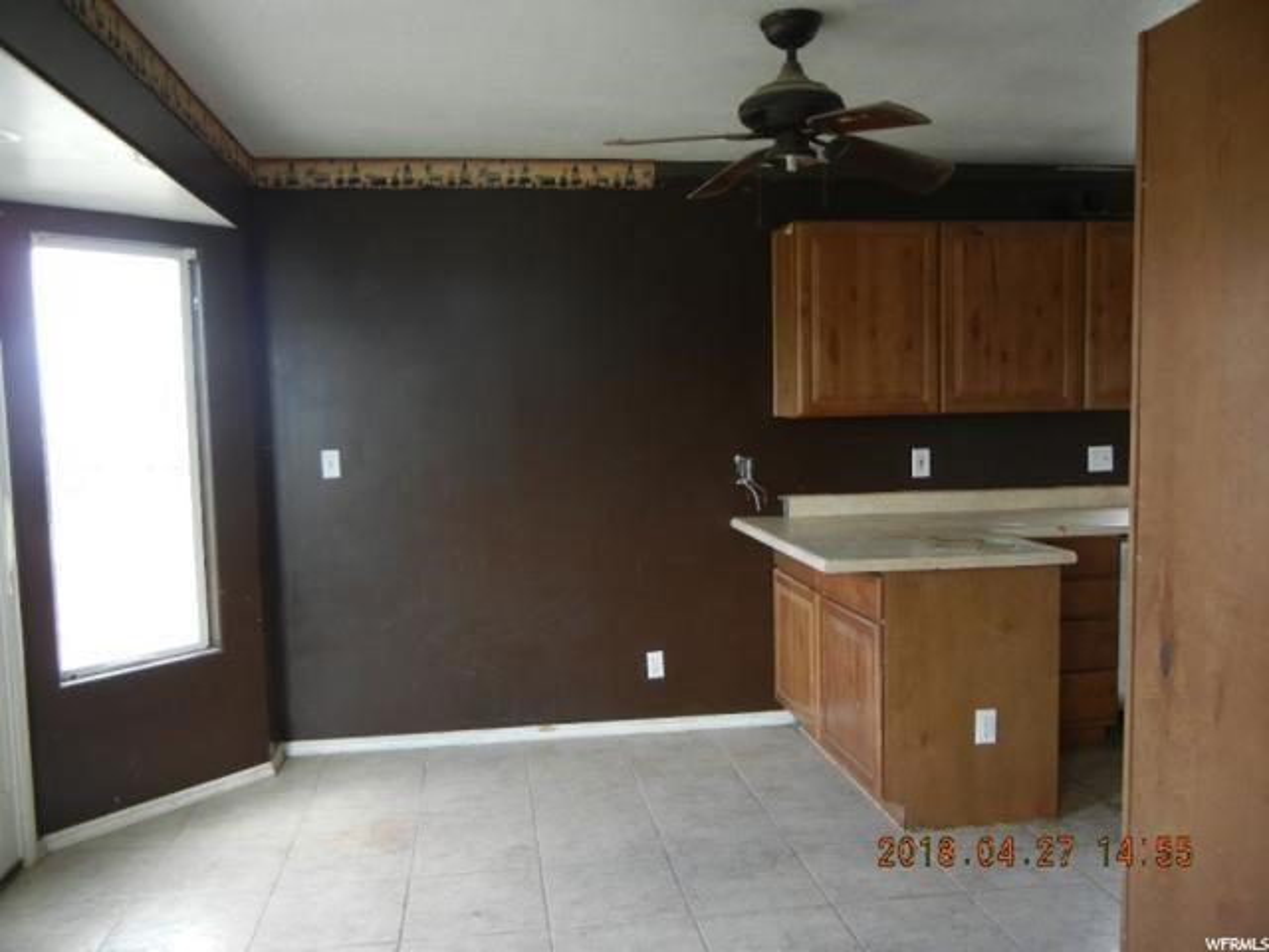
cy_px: 476
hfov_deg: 60.0
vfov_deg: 46.8
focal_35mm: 30
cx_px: 634
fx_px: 1100
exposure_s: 1/37.6
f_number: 3.5
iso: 160
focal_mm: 5.4
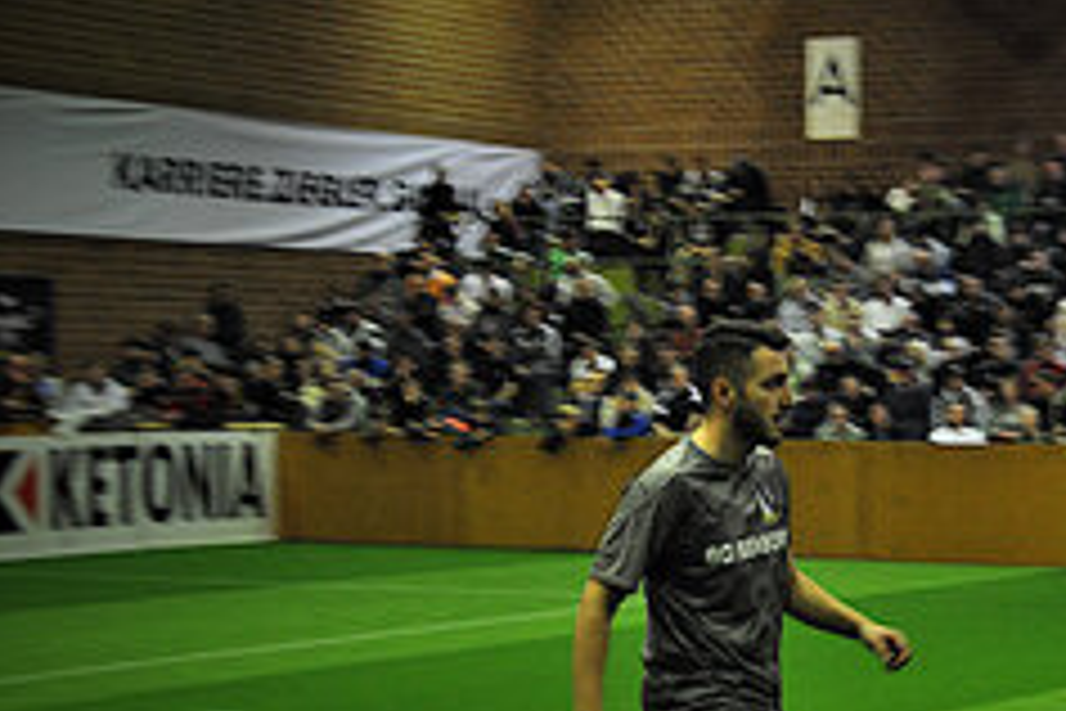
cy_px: 482
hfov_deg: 17.9
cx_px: 783
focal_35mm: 114
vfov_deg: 12.0
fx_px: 3371
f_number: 4.8
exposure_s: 1/40
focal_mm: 45
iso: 1600
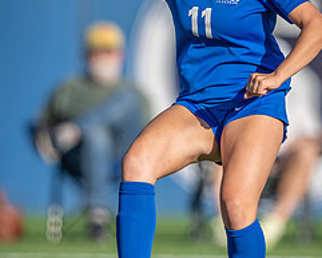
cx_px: 205
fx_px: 14491
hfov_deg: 1.3
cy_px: 132
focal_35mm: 1520
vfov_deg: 1.0
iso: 64
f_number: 3.2
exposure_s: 1/1000
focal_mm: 400
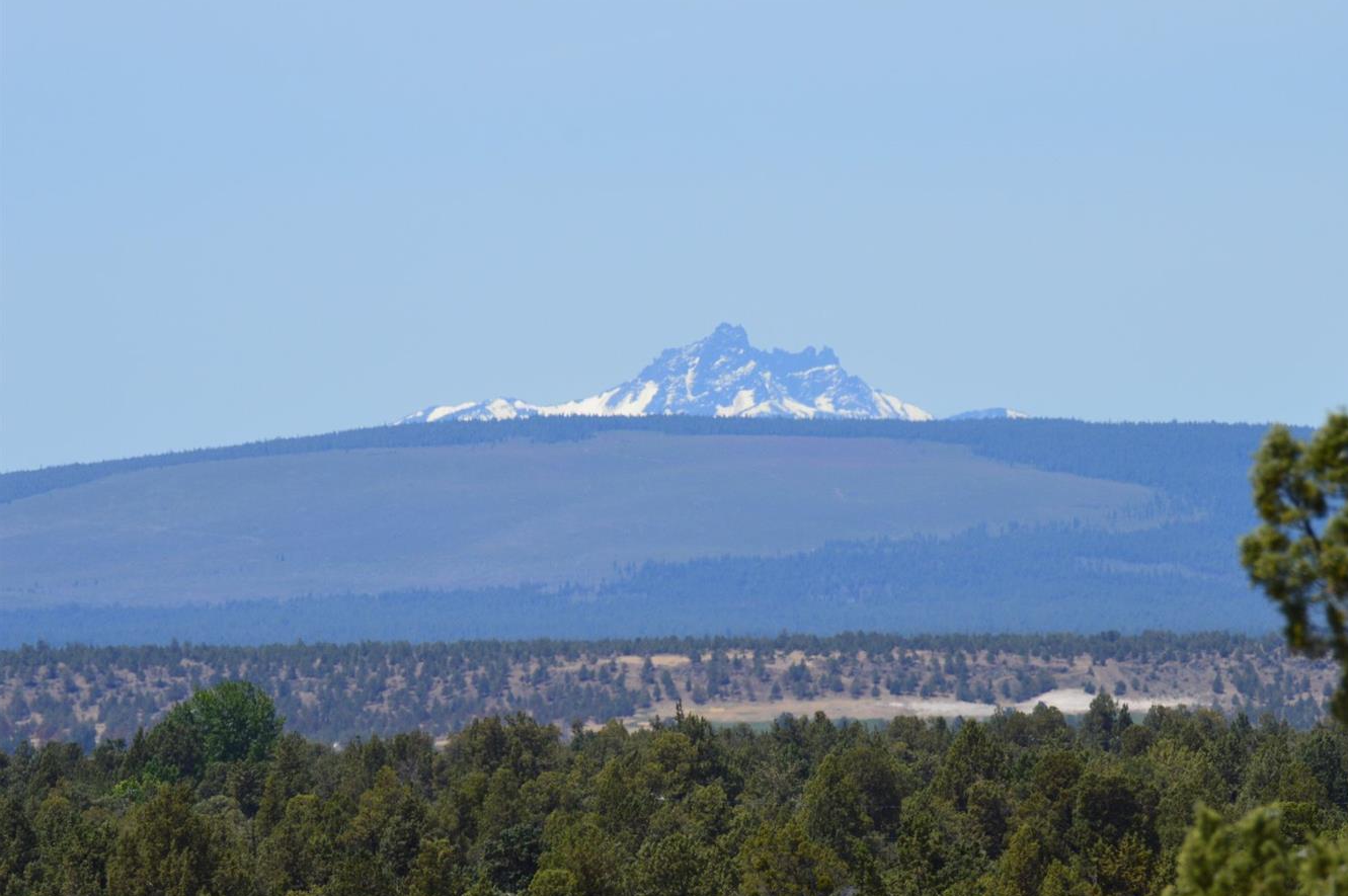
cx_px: 759
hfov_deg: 6.1
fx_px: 12645
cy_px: 418
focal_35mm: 338
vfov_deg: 4.1
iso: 280
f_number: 11
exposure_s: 1/500
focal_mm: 200
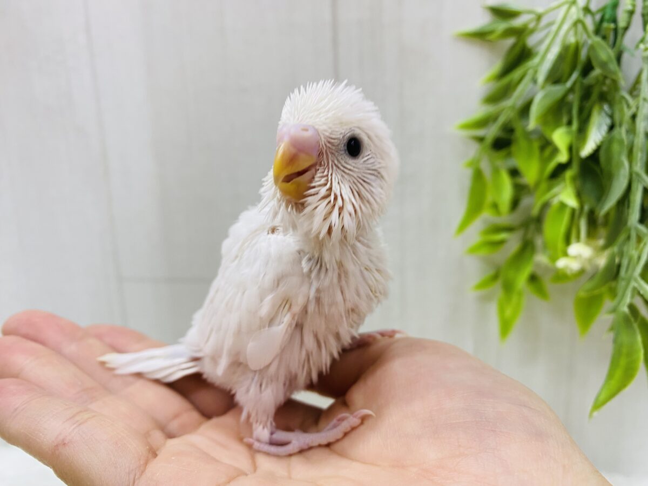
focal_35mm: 25
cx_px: 324
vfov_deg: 54.9
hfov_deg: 69.4
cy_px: 243
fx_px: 468
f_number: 1.8
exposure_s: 1/50
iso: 80
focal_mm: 4.25
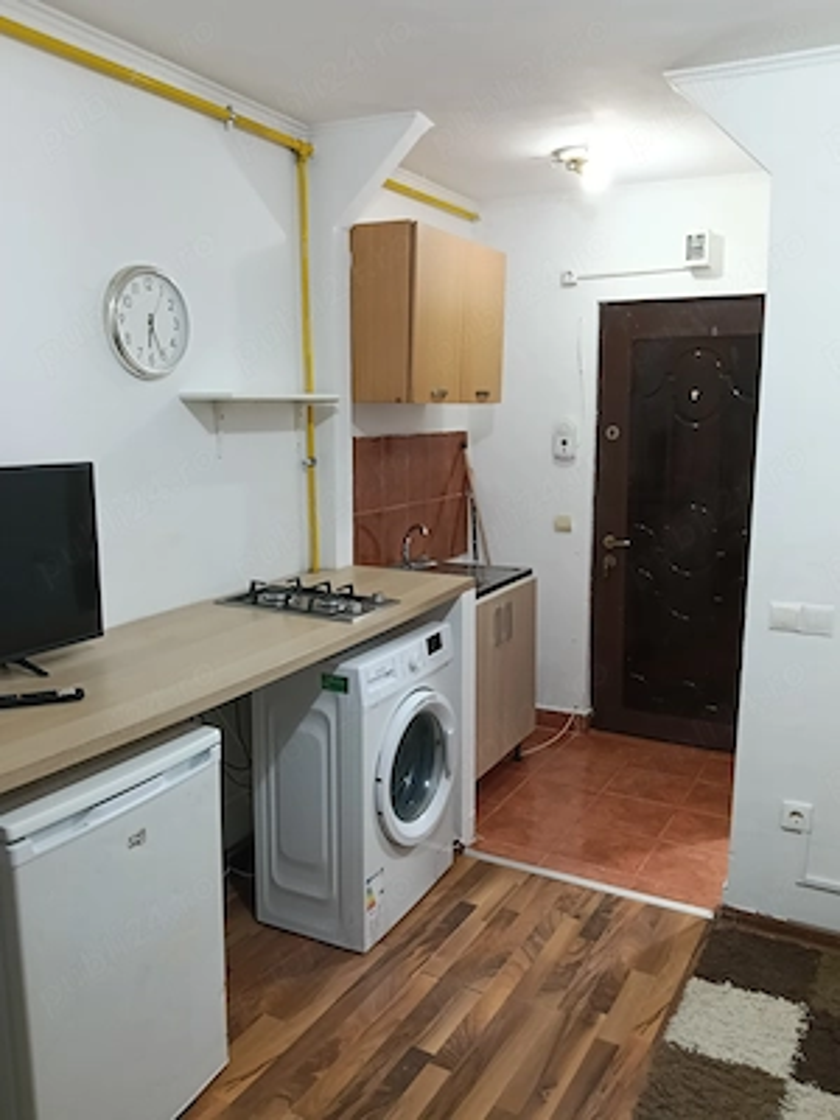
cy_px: 560
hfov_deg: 51.4
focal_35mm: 27
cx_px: 420
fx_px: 874
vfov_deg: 65.3
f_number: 1.8
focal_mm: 3.98
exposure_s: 1/33.3
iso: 640
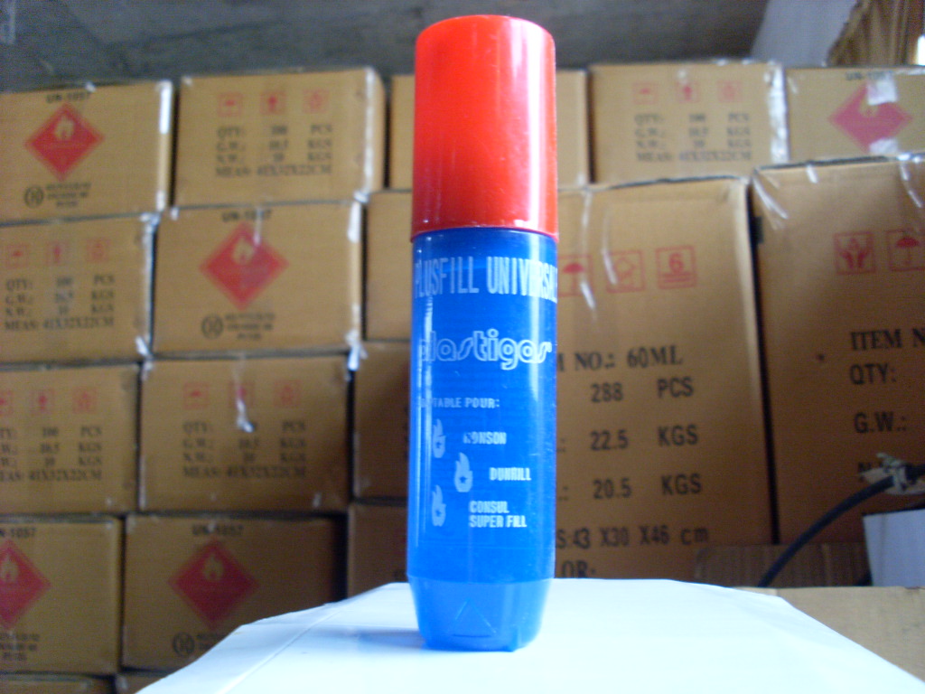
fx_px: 1015
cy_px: 347
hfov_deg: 49.0
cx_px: 462
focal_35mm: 38
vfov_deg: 37.7
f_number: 3
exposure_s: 1/8
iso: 200
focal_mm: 6.3
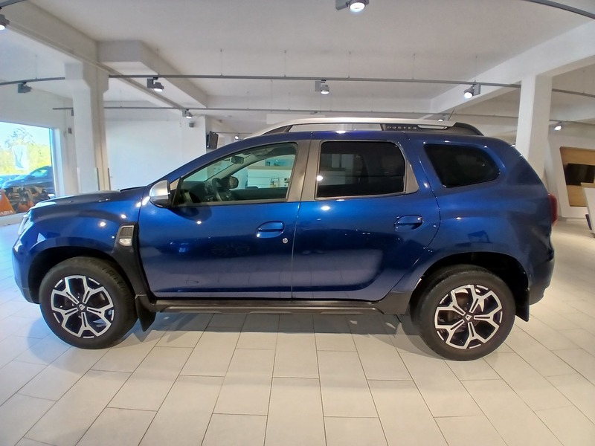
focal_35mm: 17
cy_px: 223
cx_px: 298
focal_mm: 1.4
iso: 64
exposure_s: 1/50
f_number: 2.2
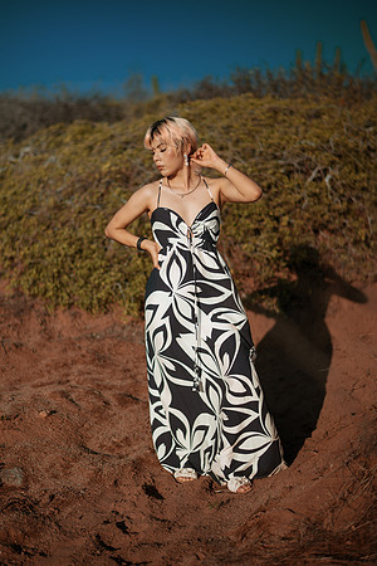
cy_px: 283
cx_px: 188
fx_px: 911
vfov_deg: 34.5
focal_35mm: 58
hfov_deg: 23.4
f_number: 1.4
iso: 50
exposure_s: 1/8000
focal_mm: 58
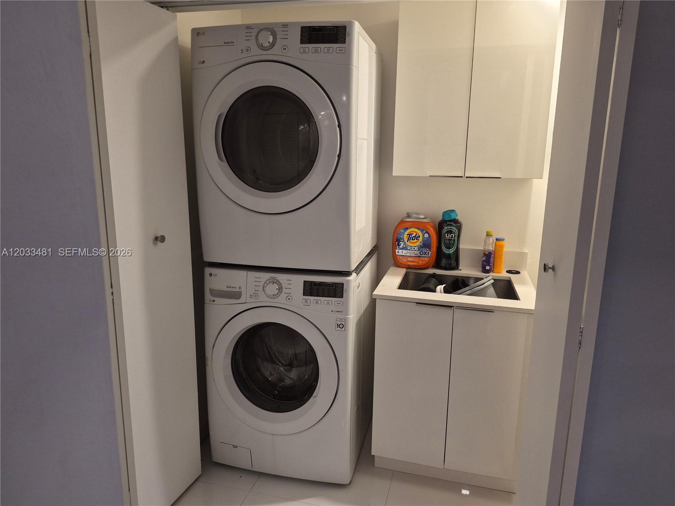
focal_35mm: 23
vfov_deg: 58.9
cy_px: 253
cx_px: 338
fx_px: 448
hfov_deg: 73.9
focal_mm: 5.4
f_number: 1.8
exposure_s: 1/120
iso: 400
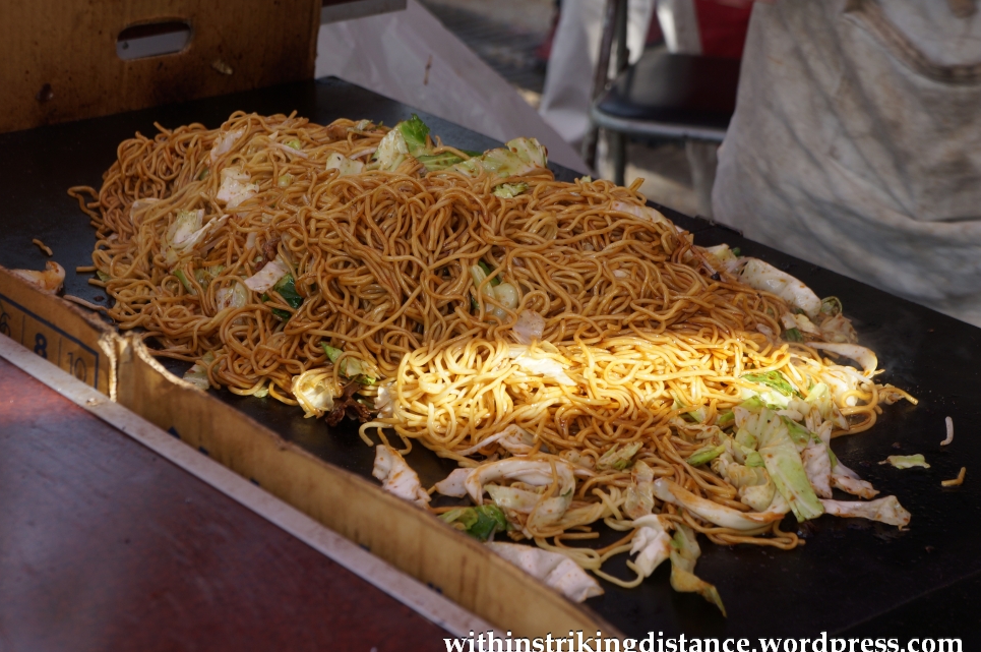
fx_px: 2328
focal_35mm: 86
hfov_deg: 23.8
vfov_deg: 15.9
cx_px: 481
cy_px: 335
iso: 200
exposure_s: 1/160
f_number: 7.1
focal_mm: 55
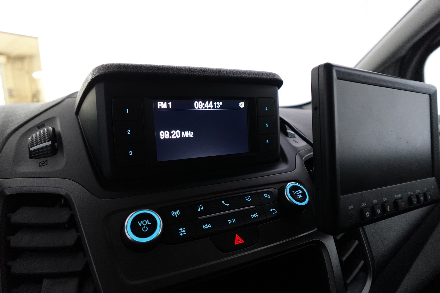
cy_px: 146
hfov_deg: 84.0
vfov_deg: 61.9
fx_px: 244
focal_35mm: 20
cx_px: 220
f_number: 2
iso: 1250
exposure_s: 1/80
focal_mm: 7.6
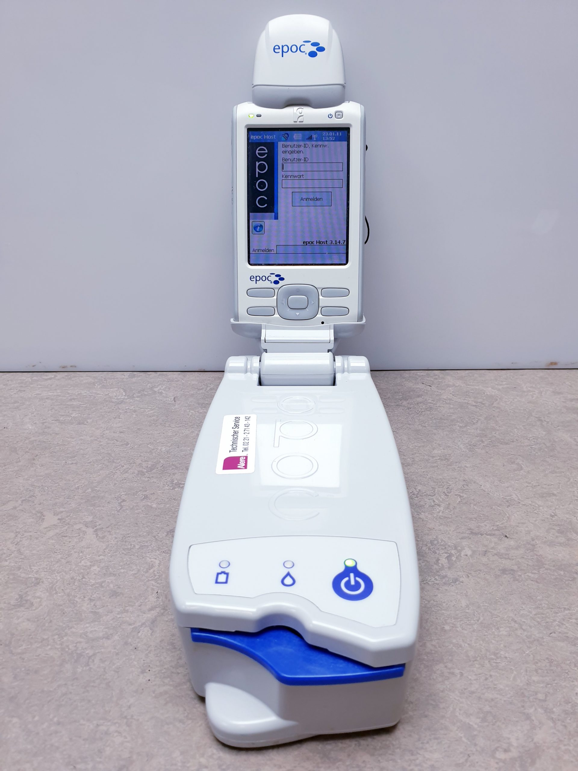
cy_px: 386
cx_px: 289
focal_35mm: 26
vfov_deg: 67.3
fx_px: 579
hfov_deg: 53.1
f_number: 2.4
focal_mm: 4.3
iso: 80
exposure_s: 1/100
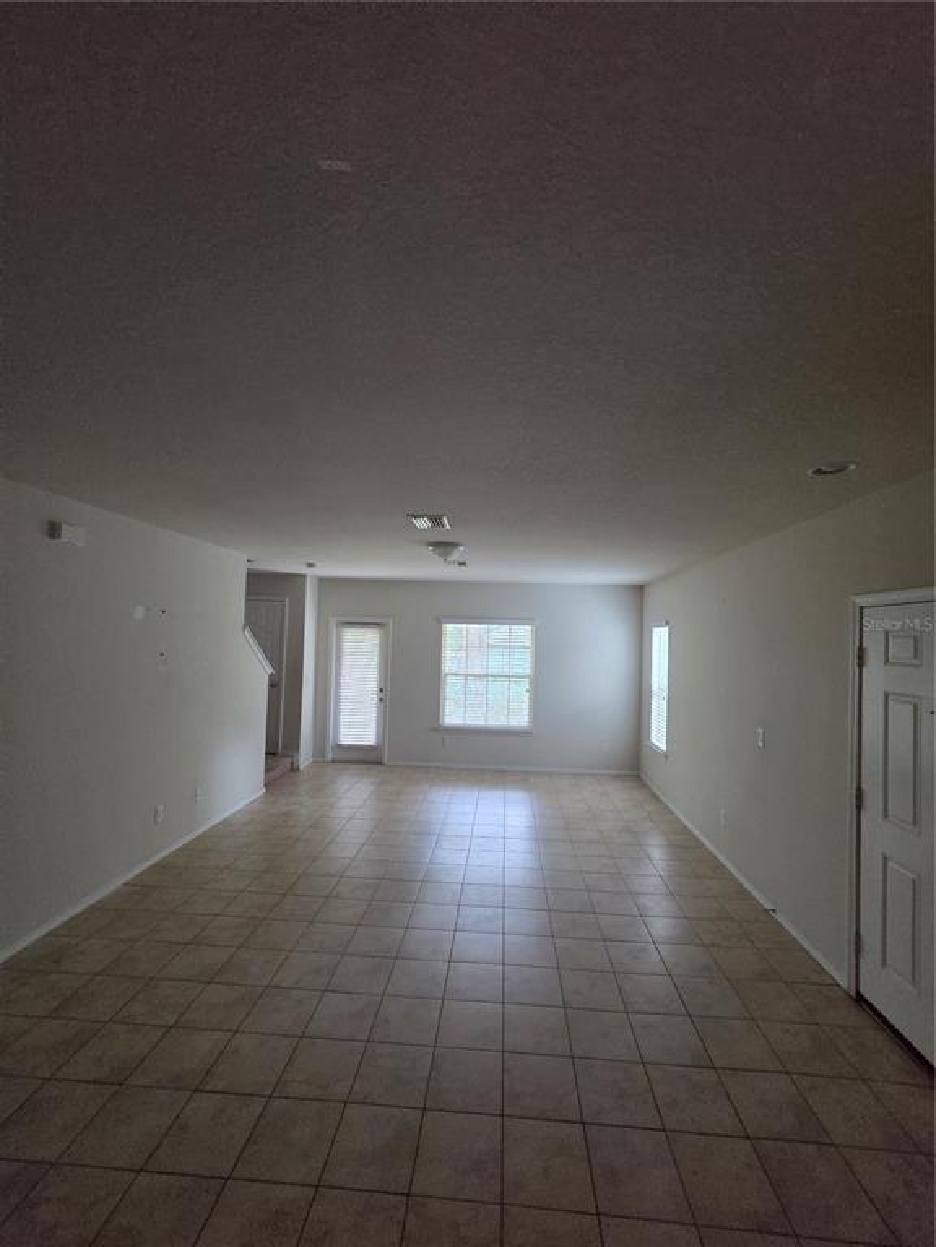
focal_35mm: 13
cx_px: 468
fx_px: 469
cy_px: 624
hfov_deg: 89.9
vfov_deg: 106.2
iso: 1000
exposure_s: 1/60
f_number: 2.2
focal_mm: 2.2
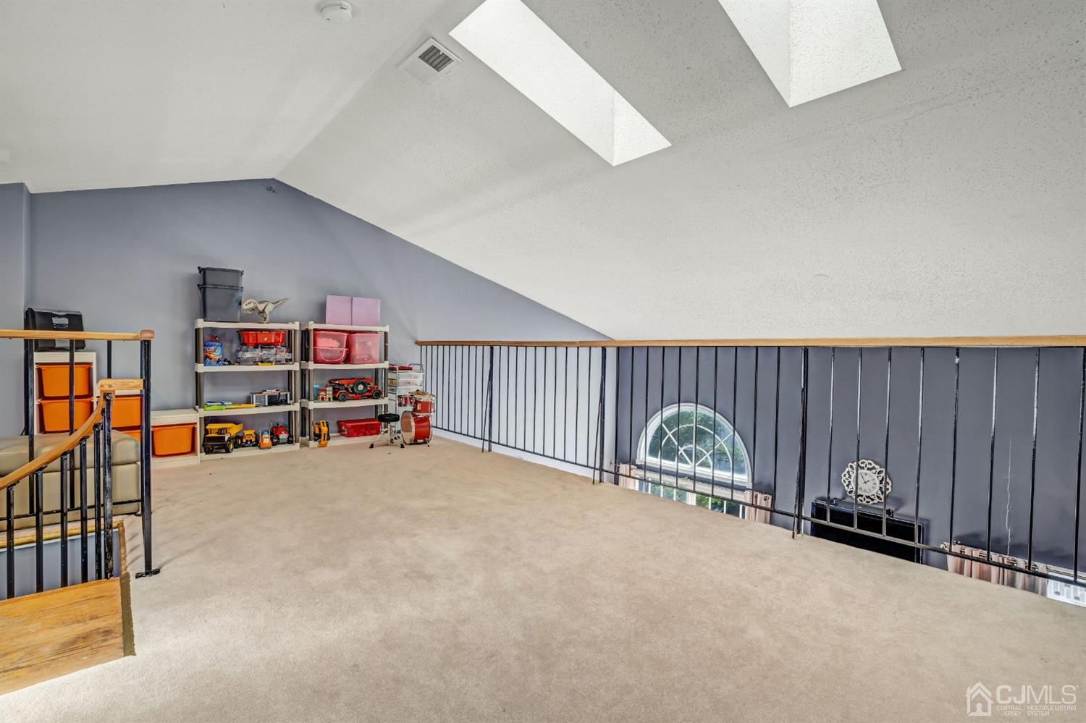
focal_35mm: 16
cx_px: 543
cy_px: 362
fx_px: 482
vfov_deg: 73.7
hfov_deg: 96.8
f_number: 8
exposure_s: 1/6
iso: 200
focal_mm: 16
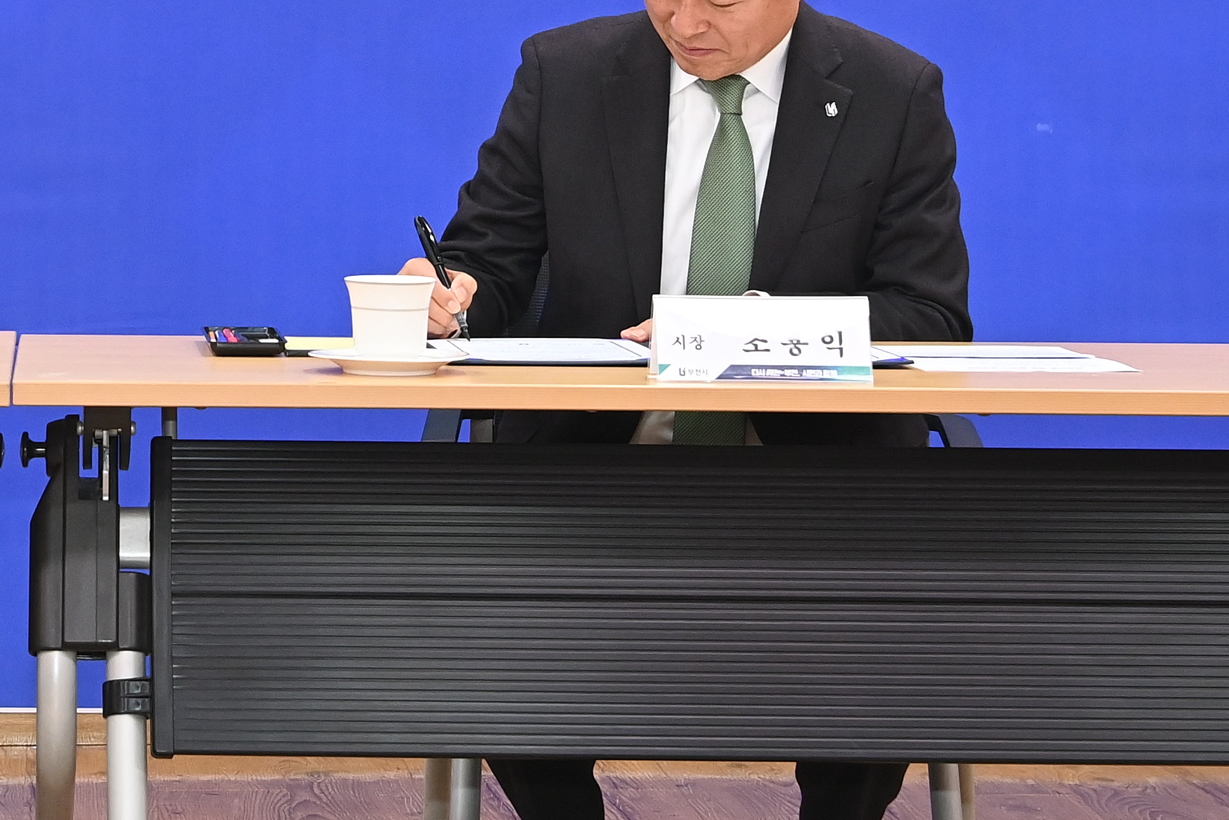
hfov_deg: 16.8
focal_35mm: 120
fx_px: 4097
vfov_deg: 11.4
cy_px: 97
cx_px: 77
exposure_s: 1/100
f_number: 7.1
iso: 2500
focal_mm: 44
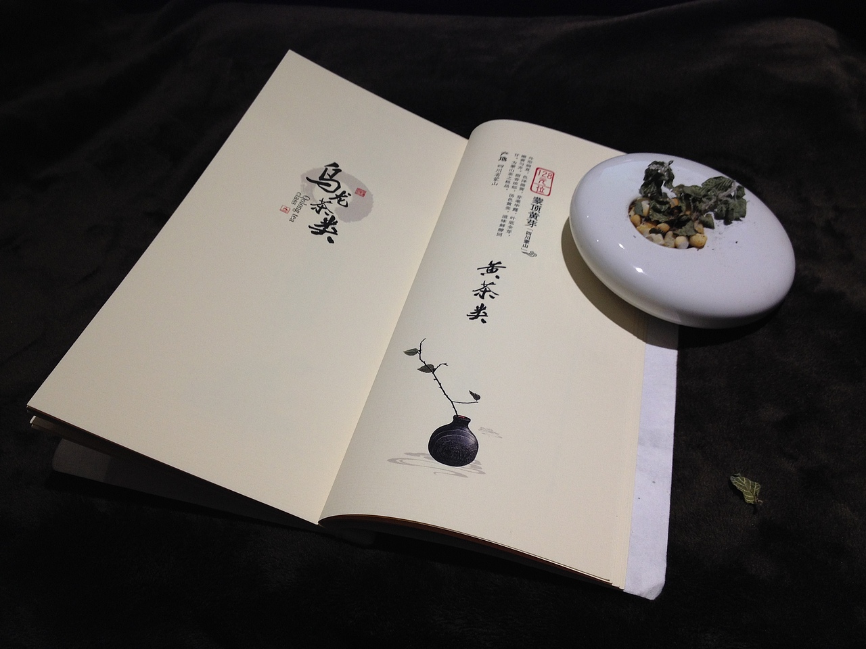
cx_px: 433
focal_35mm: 35
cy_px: 324
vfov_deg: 40.7
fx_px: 876
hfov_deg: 52.6
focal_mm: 4.28
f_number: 2.4
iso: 50
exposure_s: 1/30
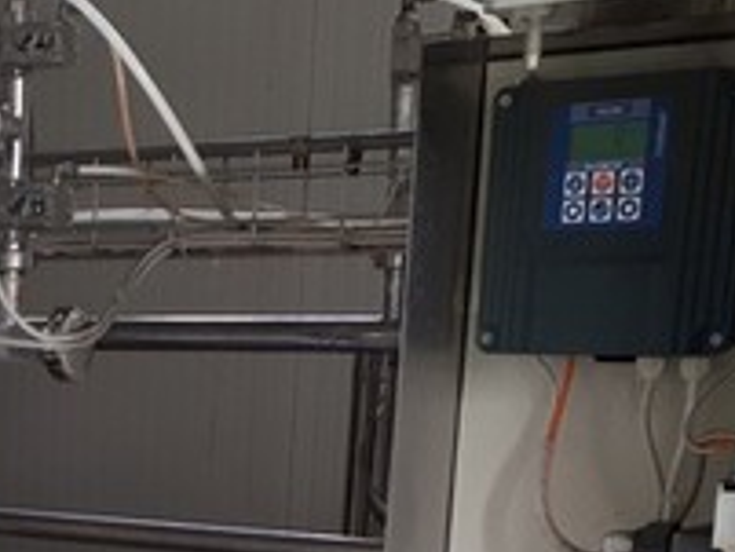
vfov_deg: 15.8
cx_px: -99
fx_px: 1827
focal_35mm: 86
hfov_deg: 21.4
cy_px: 830
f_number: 1.9
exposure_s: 1/33
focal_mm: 3.6
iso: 64
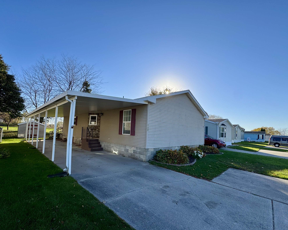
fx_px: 136
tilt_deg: +2.0
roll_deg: -2.5
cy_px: 126
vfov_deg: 80.2
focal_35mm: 16
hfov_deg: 92.9
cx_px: 133
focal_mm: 2.22
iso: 40
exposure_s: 1/1198
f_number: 2.2
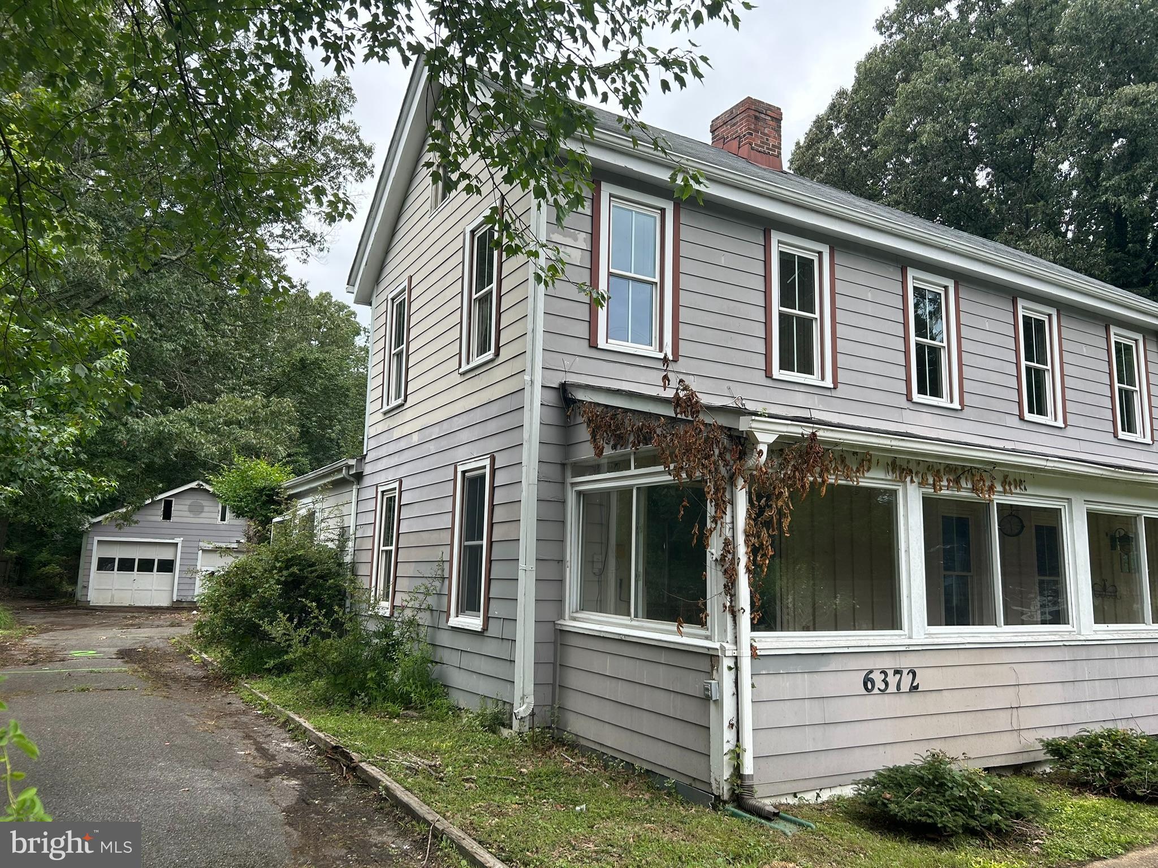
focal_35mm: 26
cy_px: 434
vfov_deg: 53.1
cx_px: 579
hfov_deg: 67.3
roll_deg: -1.0
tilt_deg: +9.3
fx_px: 870
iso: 50
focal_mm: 5.7
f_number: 1.5
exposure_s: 1/1395
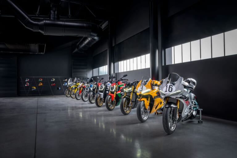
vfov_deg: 43.0
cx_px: 118
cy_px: 79
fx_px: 201
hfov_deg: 61.1
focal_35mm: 30
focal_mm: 30.5
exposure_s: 1/1.25
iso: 100
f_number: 14
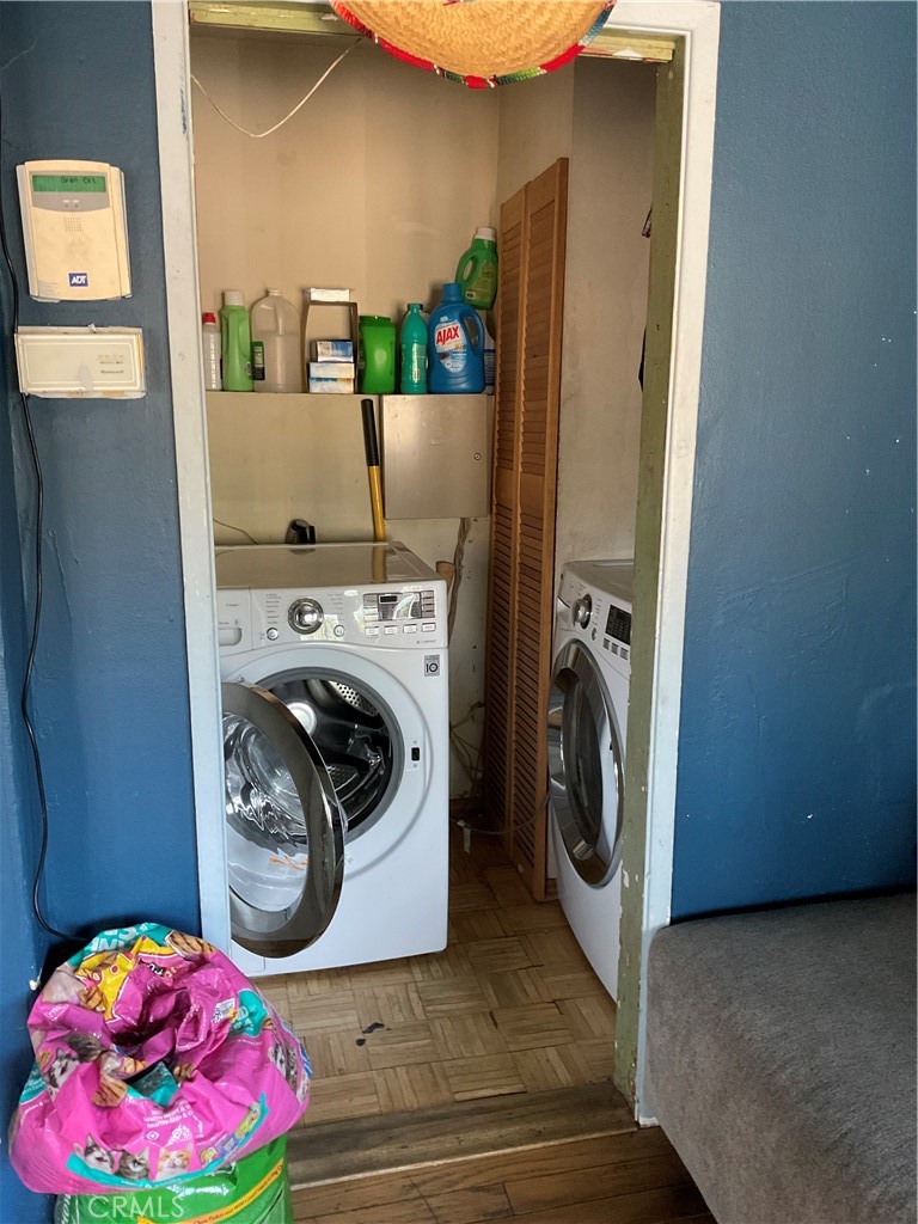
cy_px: 612
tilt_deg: -12.5
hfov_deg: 48.2
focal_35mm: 29
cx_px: 459
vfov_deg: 61.7
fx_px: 1025
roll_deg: +0.2
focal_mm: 3
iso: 250
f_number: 1.8
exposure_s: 1/60
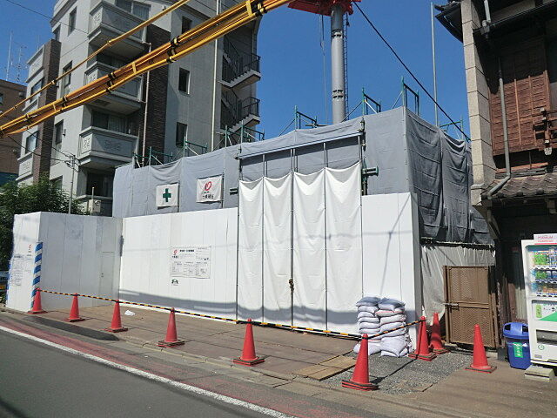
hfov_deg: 71.6
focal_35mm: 24
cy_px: 209
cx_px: 278
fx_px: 386
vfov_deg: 56.8
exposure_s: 1/500
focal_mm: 4.3
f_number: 7.5
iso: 80
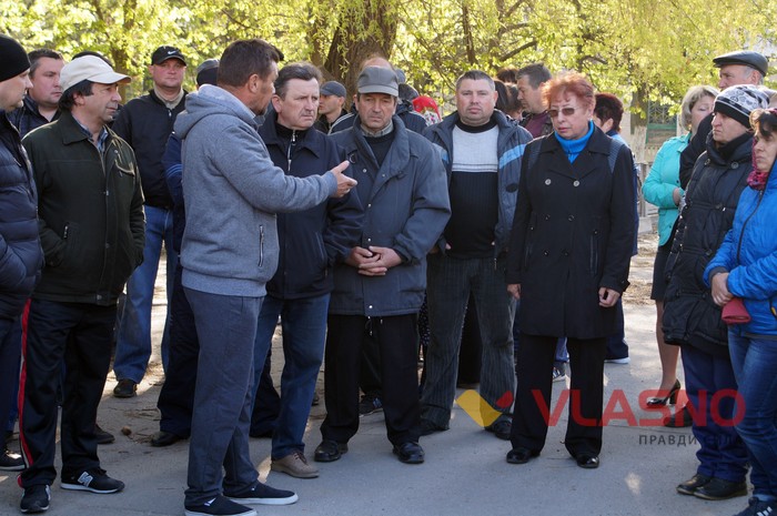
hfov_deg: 27.0
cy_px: 258
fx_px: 1617
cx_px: 388
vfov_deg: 18.1
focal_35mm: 75
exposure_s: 1/80
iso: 250
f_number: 5.6
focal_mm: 50
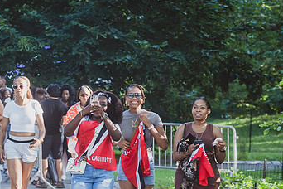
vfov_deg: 6.8
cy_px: 156
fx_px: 1580
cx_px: 92
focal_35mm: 201
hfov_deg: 10.2
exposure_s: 1/125
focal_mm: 92
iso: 400
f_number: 4.5
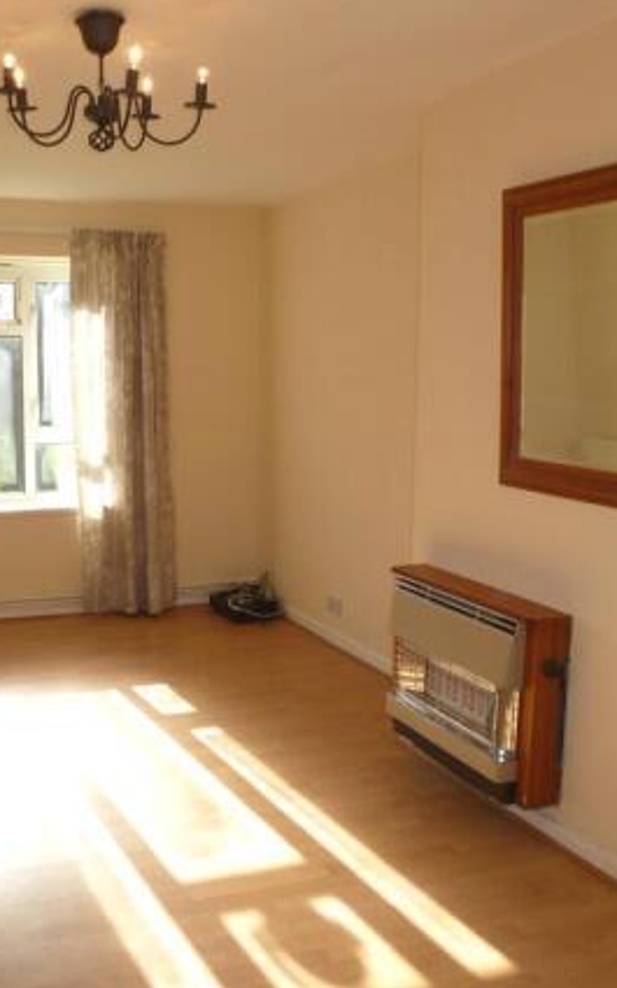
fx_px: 942
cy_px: 493
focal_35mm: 35
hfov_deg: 35.5
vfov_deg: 55.3
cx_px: 162
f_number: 4
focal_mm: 4.3
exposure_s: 1/125
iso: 100
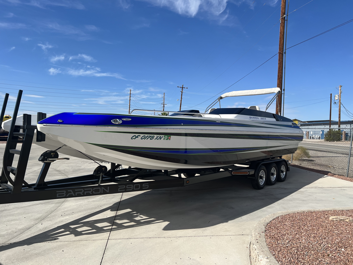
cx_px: 176
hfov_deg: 67.3
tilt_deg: +0.3
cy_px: 132
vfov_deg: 53.1
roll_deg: -2.2
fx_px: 265
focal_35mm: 26
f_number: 1.5
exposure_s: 1/5587
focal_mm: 5.7
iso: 50
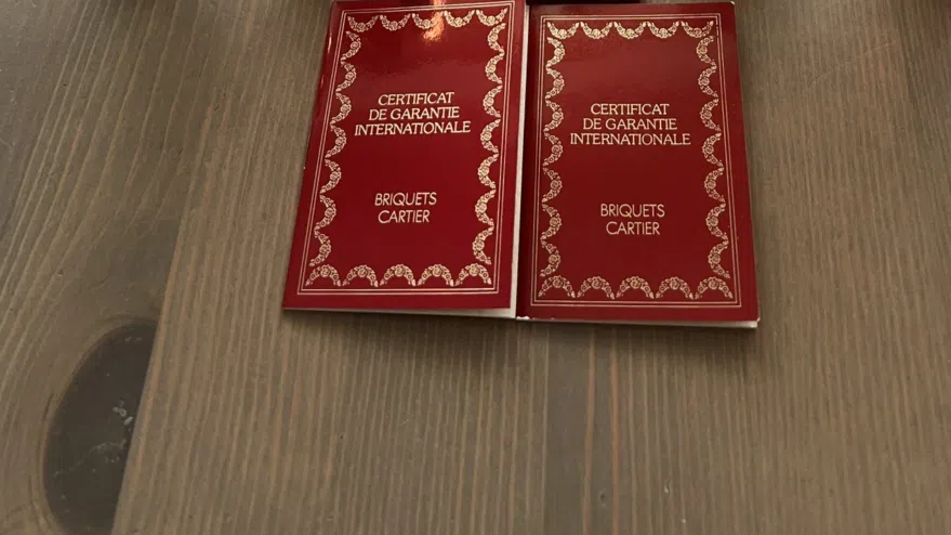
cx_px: 537
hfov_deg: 46.3
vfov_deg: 23.9
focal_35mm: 44
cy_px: -159
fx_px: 1109
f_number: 1.5
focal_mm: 5.7
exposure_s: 1/50
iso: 100
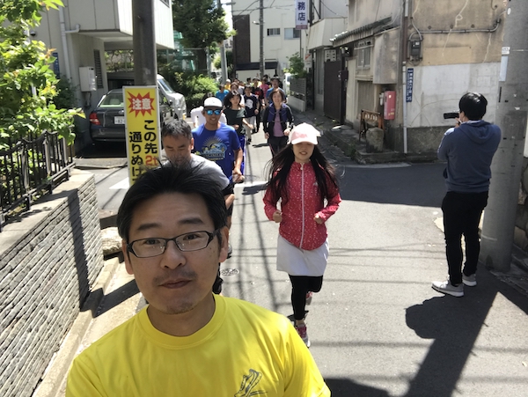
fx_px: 488
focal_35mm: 32
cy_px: 198
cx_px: 264
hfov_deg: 56.8
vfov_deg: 44.2
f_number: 2.2
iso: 25
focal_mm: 2.87
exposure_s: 1/349
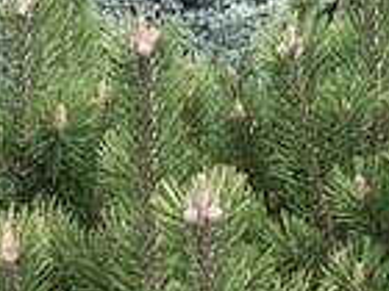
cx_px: 433
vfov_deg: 9.6
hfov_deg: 13.6
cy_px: -344
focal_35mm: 142
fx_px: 1596
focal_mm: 3.3
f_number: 2.4
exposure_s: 1/268
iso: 25
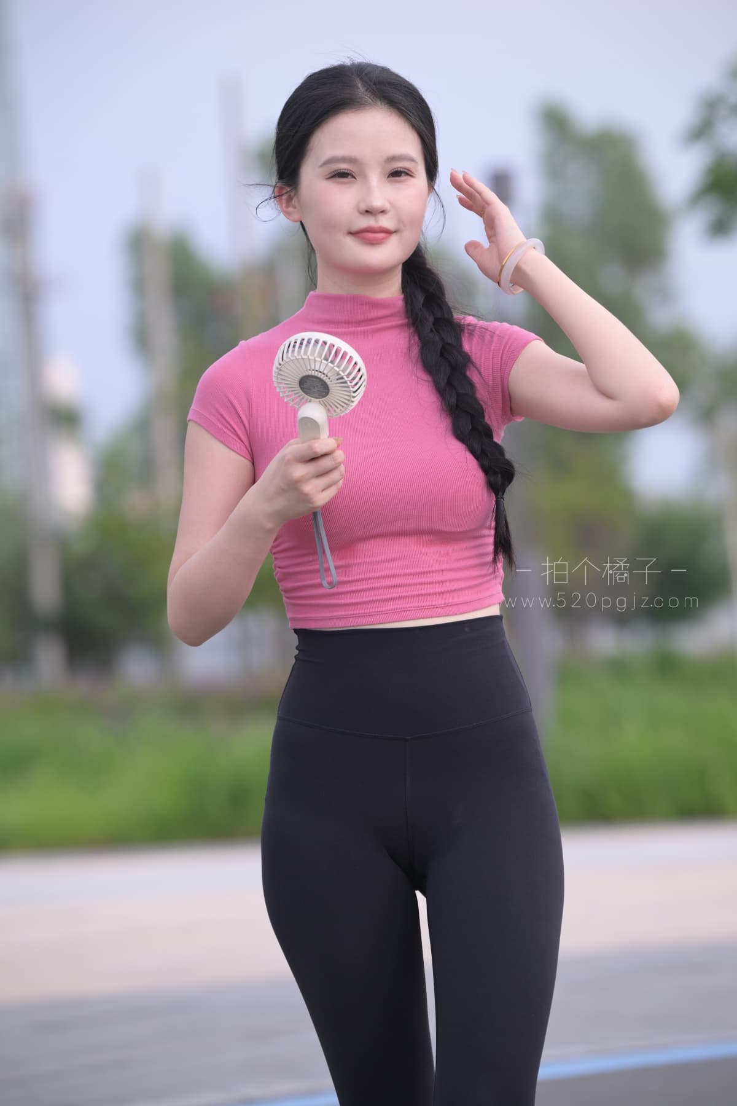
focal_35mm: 165
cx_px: 368
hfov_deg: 8.3
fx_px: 5066
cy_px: 553
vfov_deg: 12.5
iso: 125
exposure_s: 1/640
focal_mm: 165
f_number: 4.5
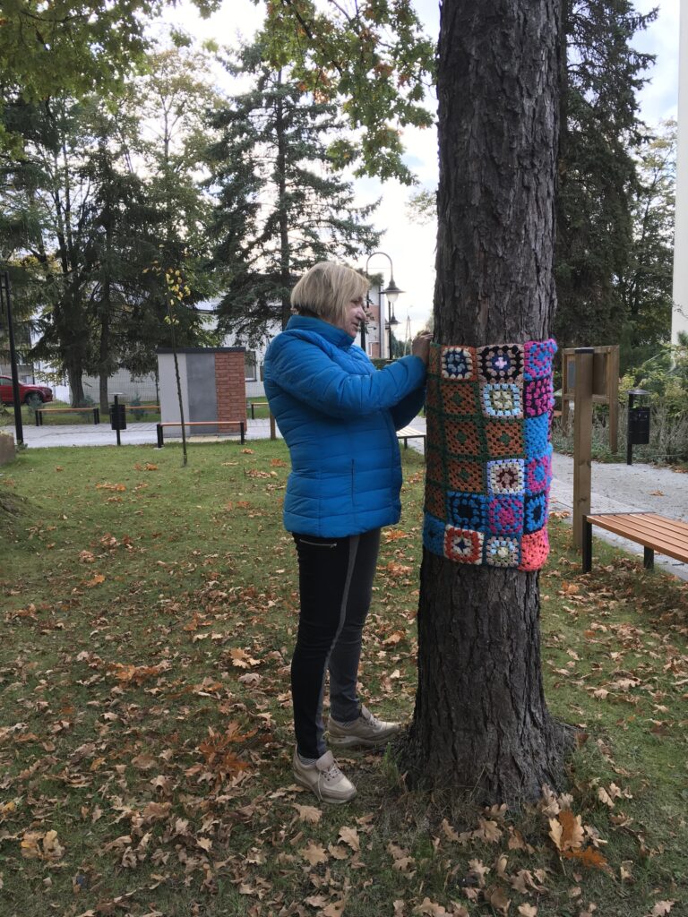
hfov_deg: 48.2
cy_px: 458
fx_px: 769
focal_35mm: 29
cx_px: 344
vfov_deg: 61.7
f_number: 2.2
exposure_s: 1/100
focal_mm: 4.15
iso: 32
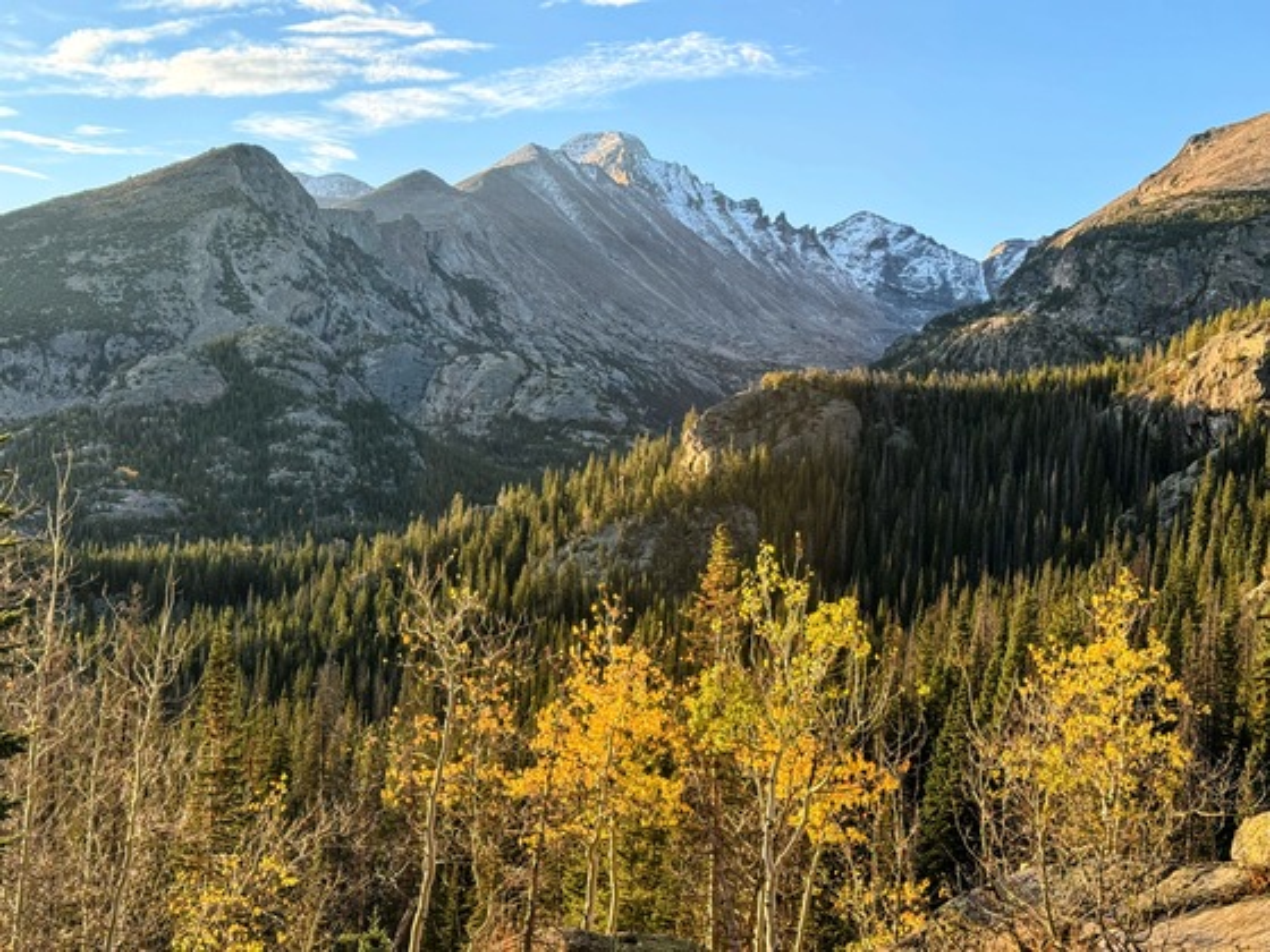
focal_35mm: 48
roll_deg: -2.5
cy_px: 476
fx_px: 1761
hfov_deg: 39.7
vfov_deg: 30.3
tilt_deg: +0.2
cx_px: 635
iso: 64
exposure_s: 1/477
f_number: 1.78
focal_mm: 6.76
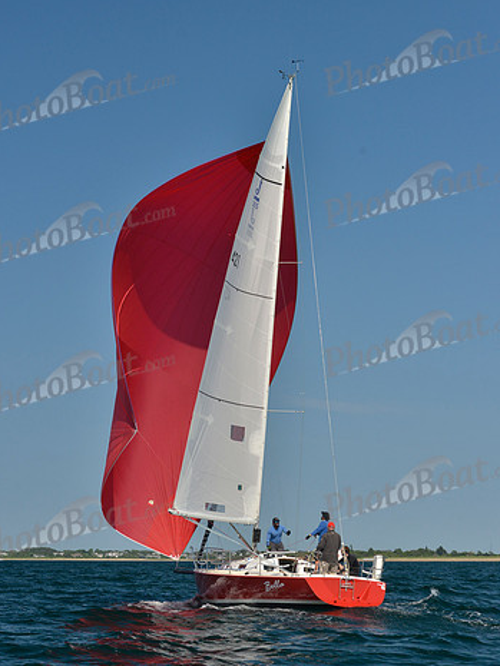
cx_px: 250
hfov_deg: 17.6
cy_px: 286
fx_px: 1617
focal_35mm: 84
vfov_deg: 23.3
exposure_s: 1/1000
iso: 400
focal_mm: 70
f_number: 9
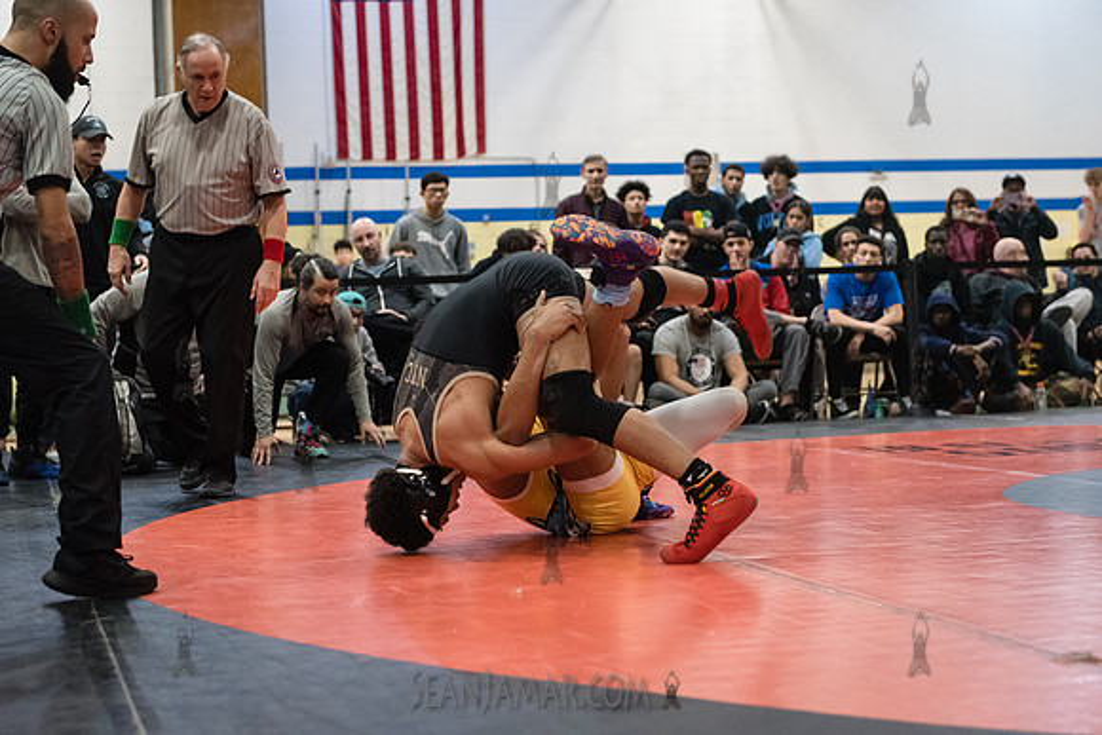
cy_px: 368
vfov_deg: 19.5
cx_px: 551
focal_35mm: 70
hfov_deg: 28.8
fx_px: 2143
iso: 8000
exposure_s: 1/500
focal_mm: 70
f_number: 3.2
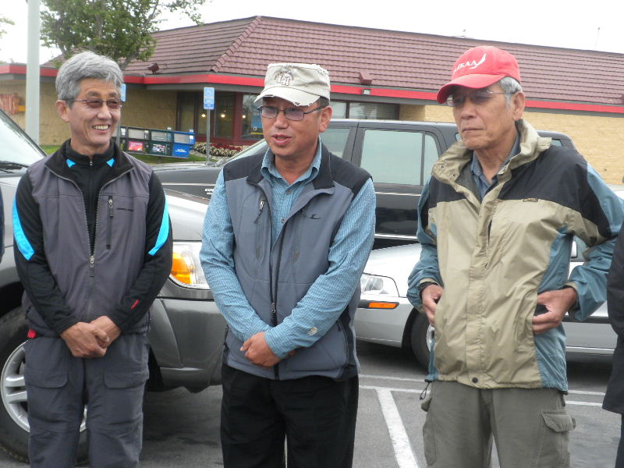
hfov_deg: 32.2
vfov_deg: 24.4
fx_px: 1082
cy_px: 234
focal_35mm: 60
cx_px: 312
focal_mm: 10.7
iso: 191
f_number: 4.7
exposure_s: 1/55.1
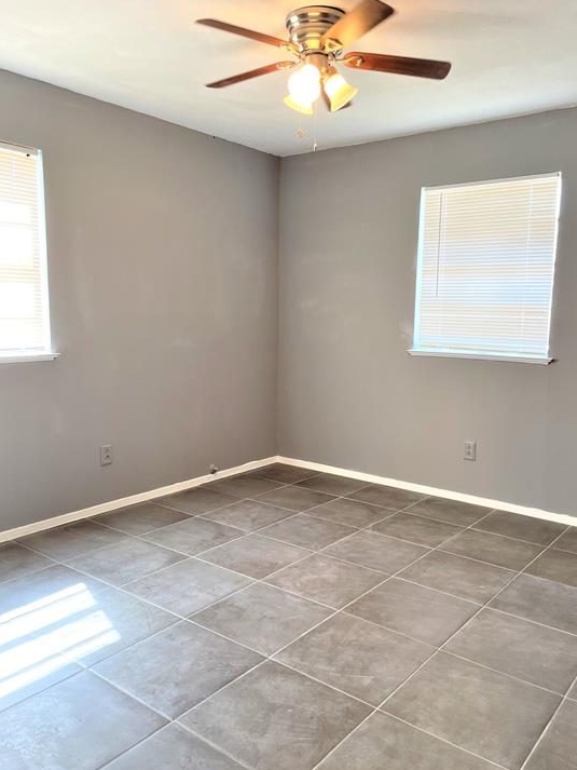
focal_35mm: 28
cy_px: 387
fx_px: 622
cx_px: 292
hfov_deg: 49.8
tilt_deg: -6.7
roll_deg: +0.0
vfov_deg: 63.4
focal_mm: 4.2
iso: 64
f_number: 1.6
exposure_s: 1/60
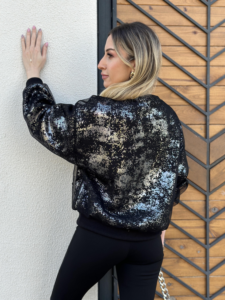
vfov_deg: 39.7
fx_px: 416
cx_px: 112
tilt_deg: -1.8
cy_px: 150
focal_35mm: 48
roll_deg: +0.1
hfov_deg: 30.3
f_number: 1.78
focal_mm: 6.86
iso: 80
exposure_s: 1/456
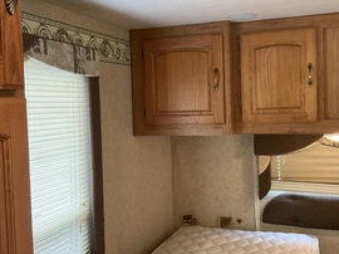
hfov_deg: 43.8
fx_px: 421
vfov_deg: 33.5
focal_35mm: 43
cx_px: 187
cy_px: 121
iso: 125
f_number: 1.8
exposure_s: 1/60
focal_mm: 3
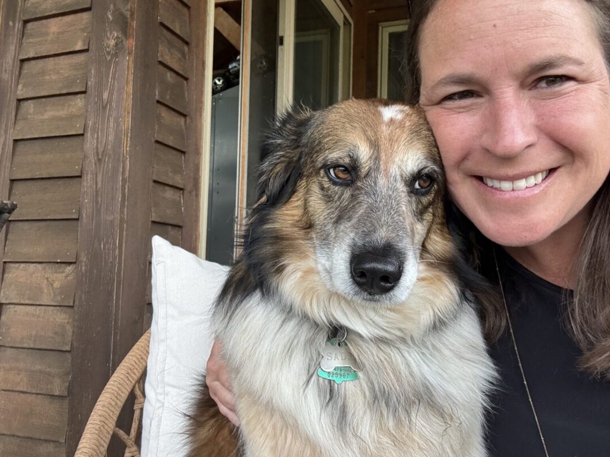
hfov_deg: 59.9
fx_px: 529
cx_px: 319
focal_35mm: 30
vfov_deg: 46.8
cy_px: 214
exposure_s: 1/121
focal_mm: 2.69
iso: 25
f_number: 1.9
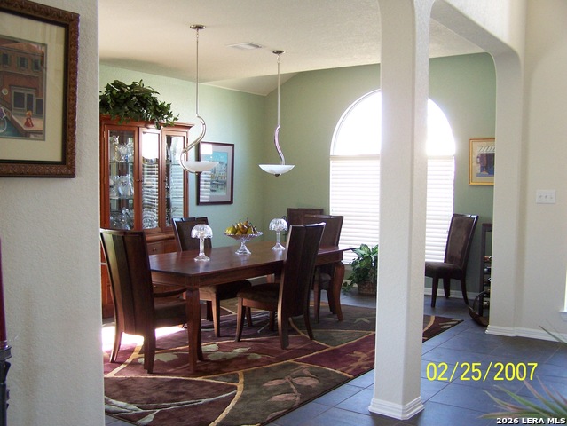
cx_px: 284
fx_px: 623
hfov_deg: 49.0
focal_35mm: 38
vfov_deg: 37.8
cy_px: 213
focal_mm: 6.3
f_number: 2.8
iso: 160
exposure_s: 1/25
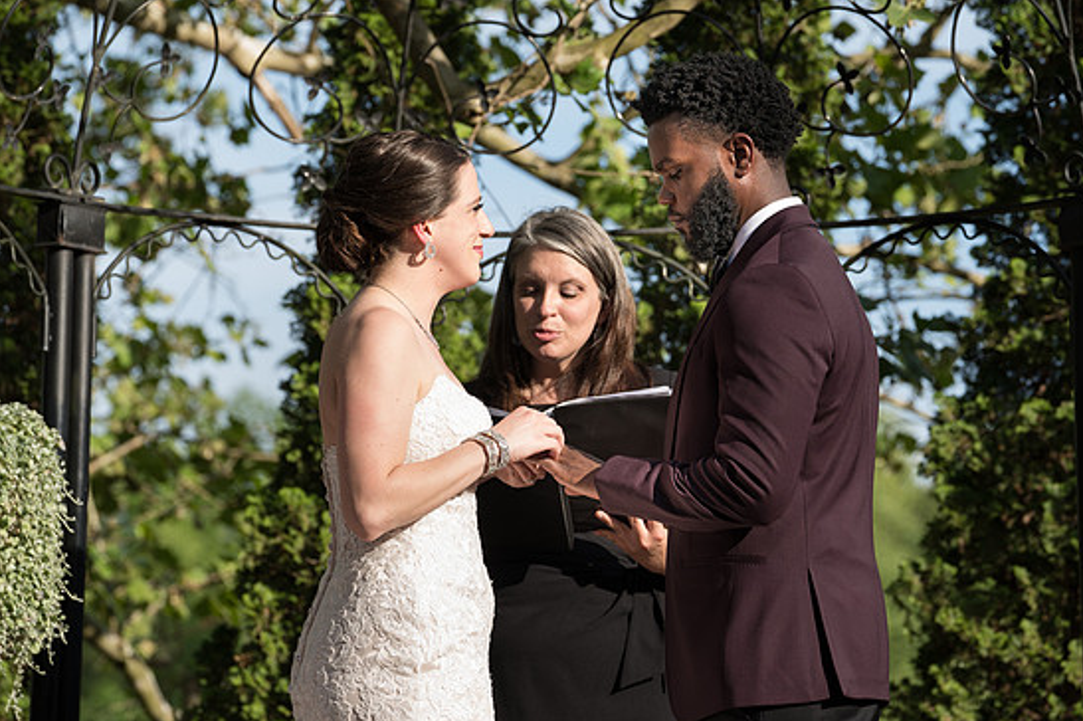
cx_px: 536
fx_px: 5953
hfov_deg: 10.4
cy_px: 335
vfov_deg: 6.9
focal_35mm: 198
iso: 50
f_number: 5.6
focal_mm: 170
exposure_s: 1/200
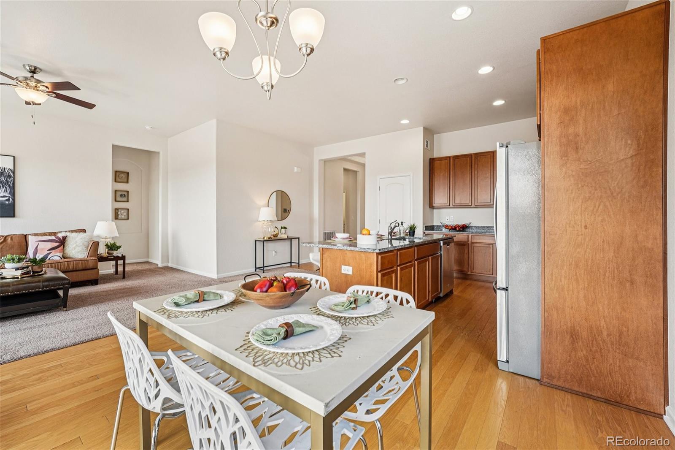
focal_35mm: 14
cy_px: 225
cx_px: 338
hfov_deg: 104.3
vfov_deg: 81.2
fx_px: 262
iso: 250
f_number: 8
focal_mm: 14
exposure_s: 1/30
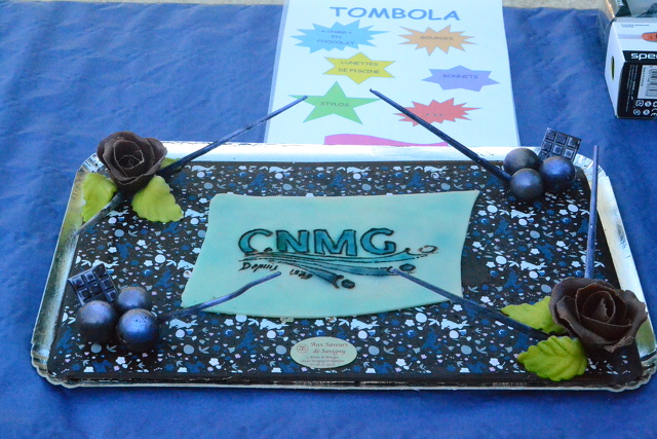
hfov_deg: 28.1
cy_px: 220
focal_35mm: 72
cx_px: 328
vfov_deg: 18.9
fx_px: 1314
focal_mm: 48
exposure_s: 1/2000
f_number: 14
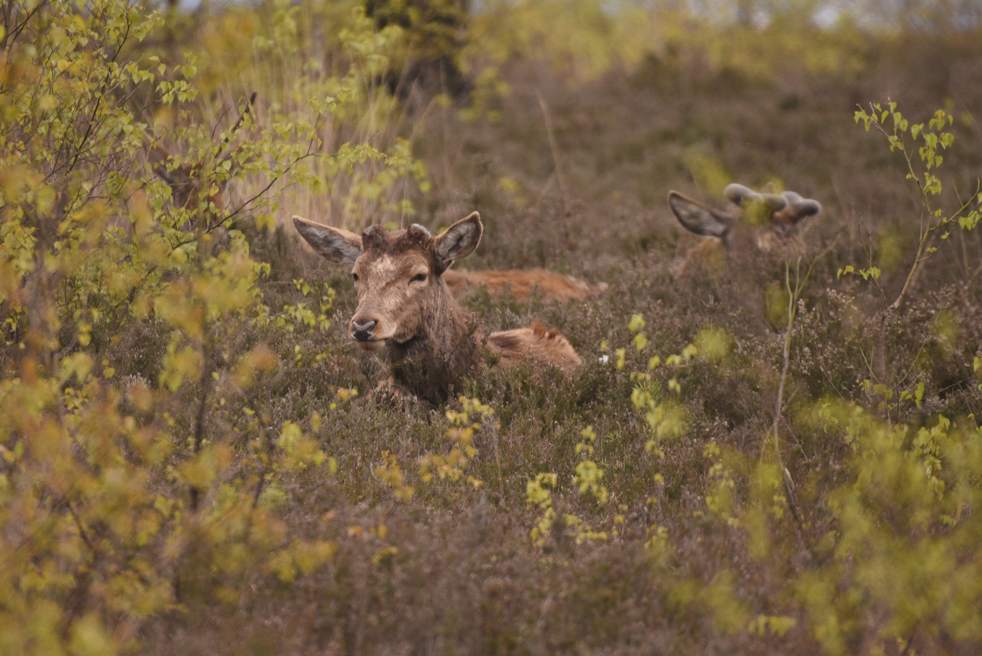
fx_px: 13643
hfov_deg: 4.1
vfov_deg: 2.8
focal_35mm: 500
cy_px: 328
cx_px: 491
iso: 400
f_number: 6.3
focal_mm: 500
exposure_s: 1/400
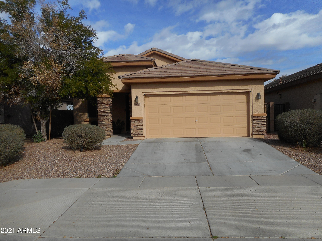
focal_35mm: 25
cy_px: 120
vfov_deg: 54.9
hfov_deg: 69.4
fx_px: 233
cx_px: 161
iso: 80
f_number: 3.7
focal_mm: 4.5
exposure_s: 1/1250
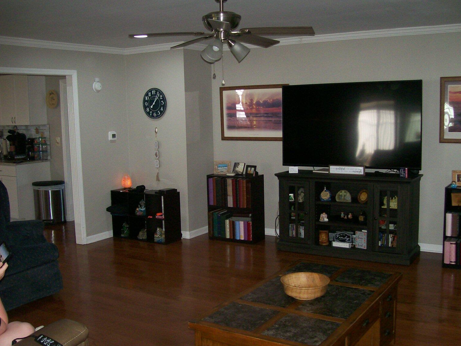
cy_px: 176
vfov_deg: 37.7
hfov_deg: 49.0
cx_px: 241
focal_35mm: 38
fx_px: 506
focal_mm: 6
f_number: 2.7
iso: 140
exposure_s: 1/64
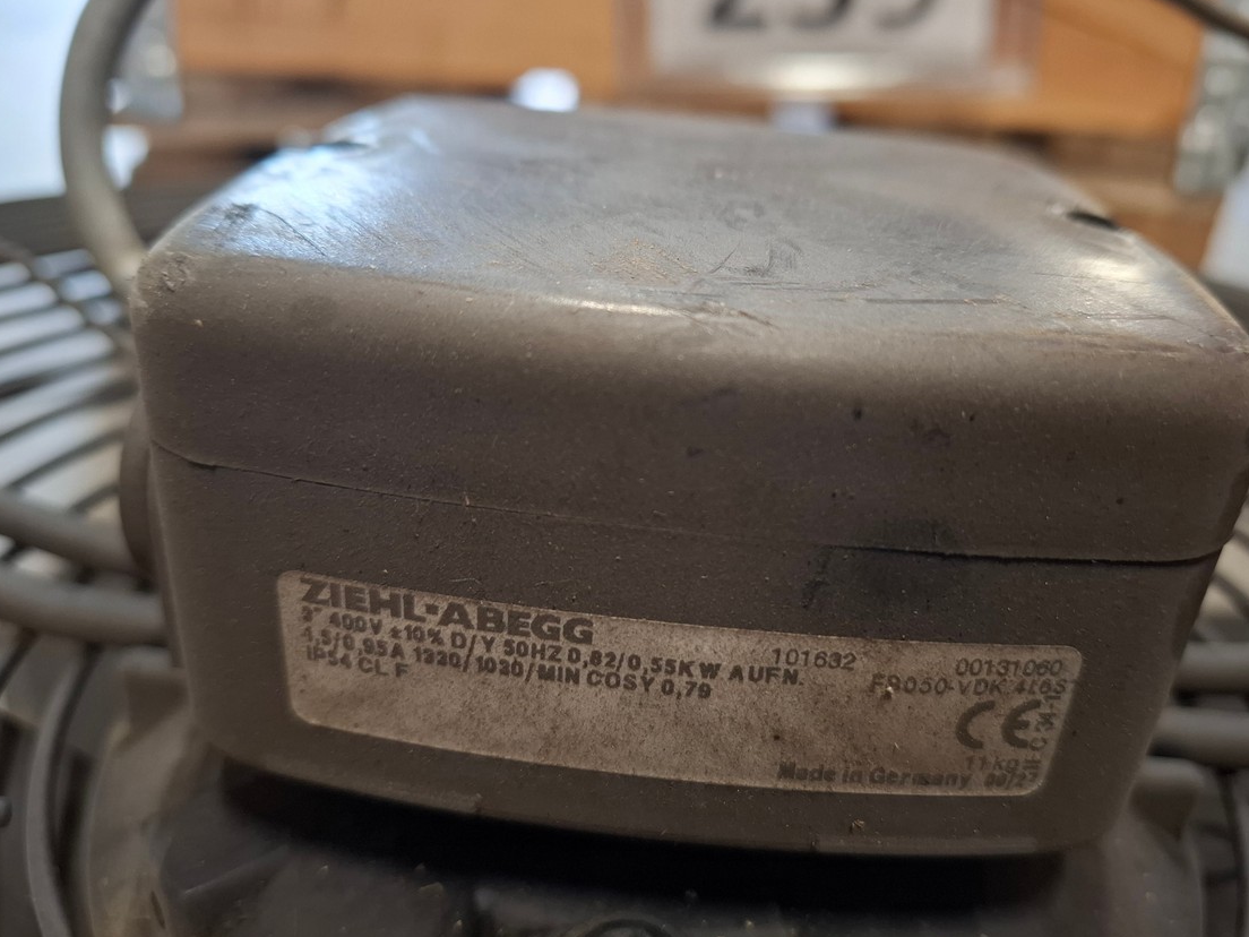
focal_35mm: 25
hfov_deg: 69.4
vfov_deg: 54.9
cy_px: 464
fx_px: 902
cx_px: 647
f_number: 1.8
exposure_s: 1/25
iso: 400
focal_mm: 5.54
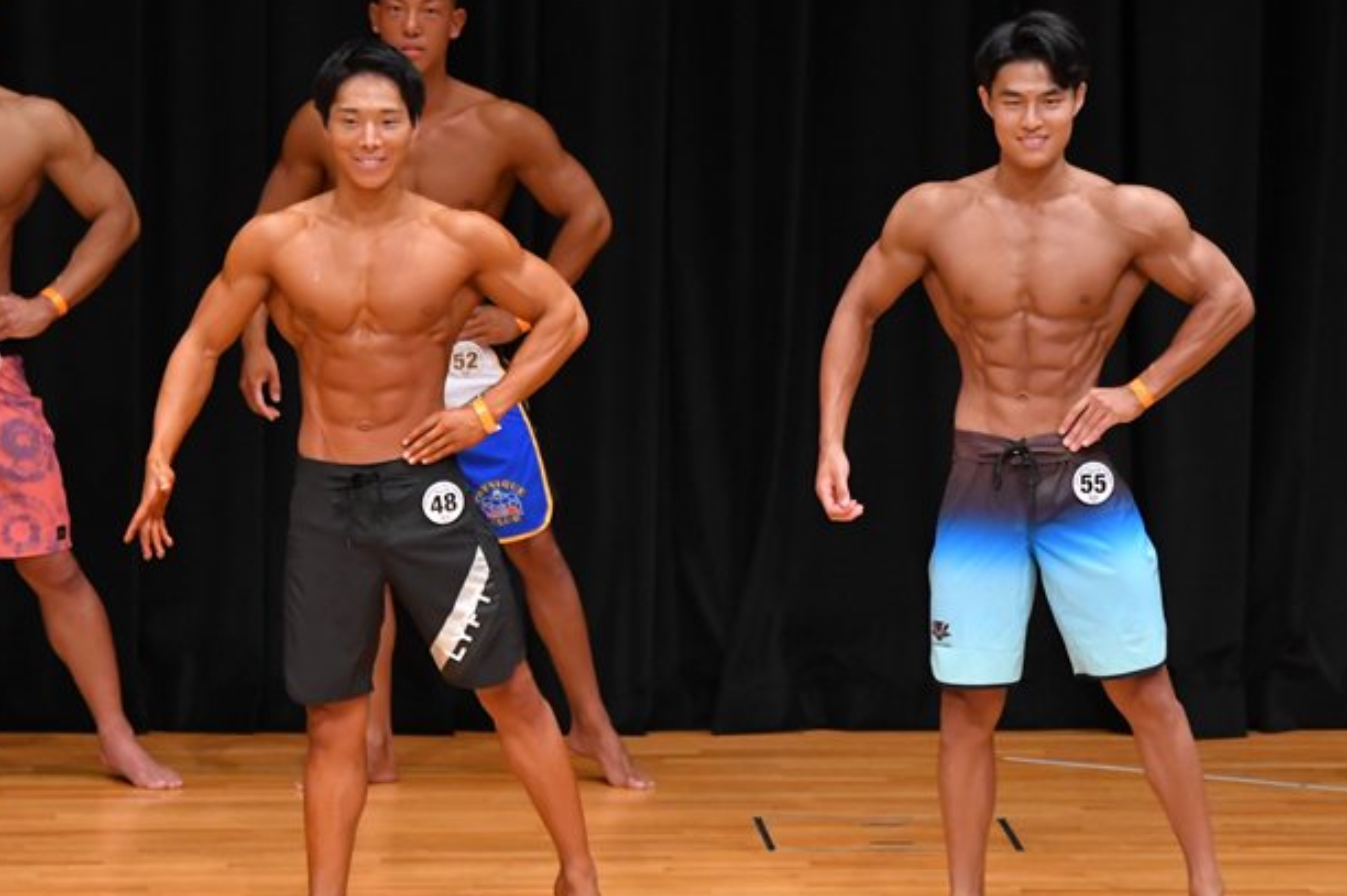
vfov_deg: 4.0
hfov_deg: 6.0
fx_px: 12786
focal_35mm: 342
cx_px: 754
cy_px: 504
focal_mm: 180
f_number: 5.6
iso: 4000
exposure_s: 1/400
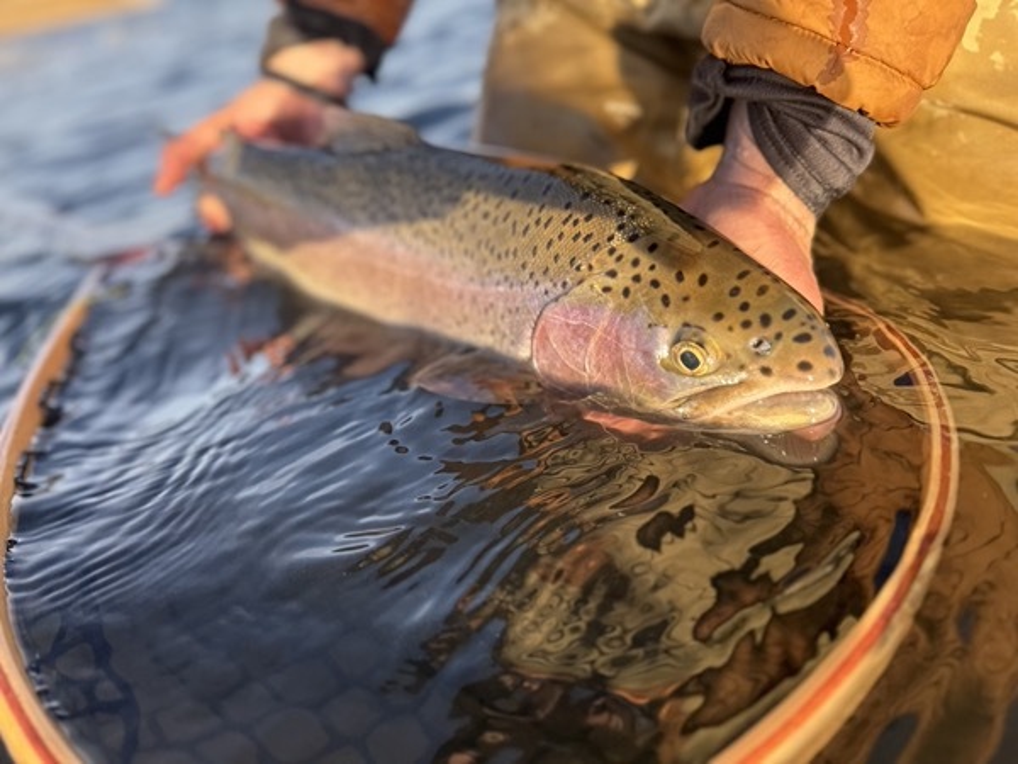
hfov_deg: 71.6
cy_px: 382
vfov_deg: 56.8
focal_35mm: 24
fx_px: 706
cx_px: 509
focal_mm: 6.76
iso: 80
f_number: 1.78
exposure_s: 1/604
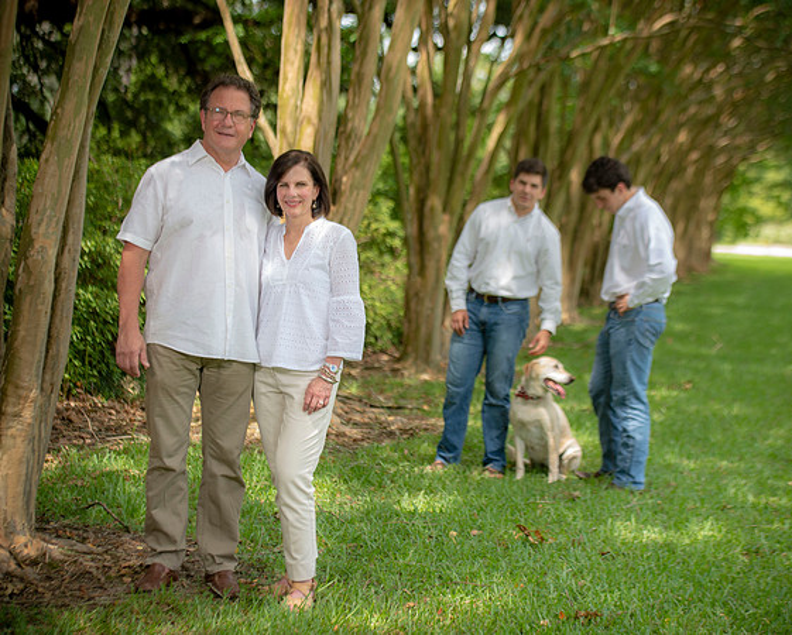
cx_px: 436
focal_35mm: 85
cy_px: 317
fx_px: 2001
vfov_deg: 18.0
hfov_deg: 22.4
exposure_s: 1/160
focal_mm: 75
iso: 100
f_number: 3.5
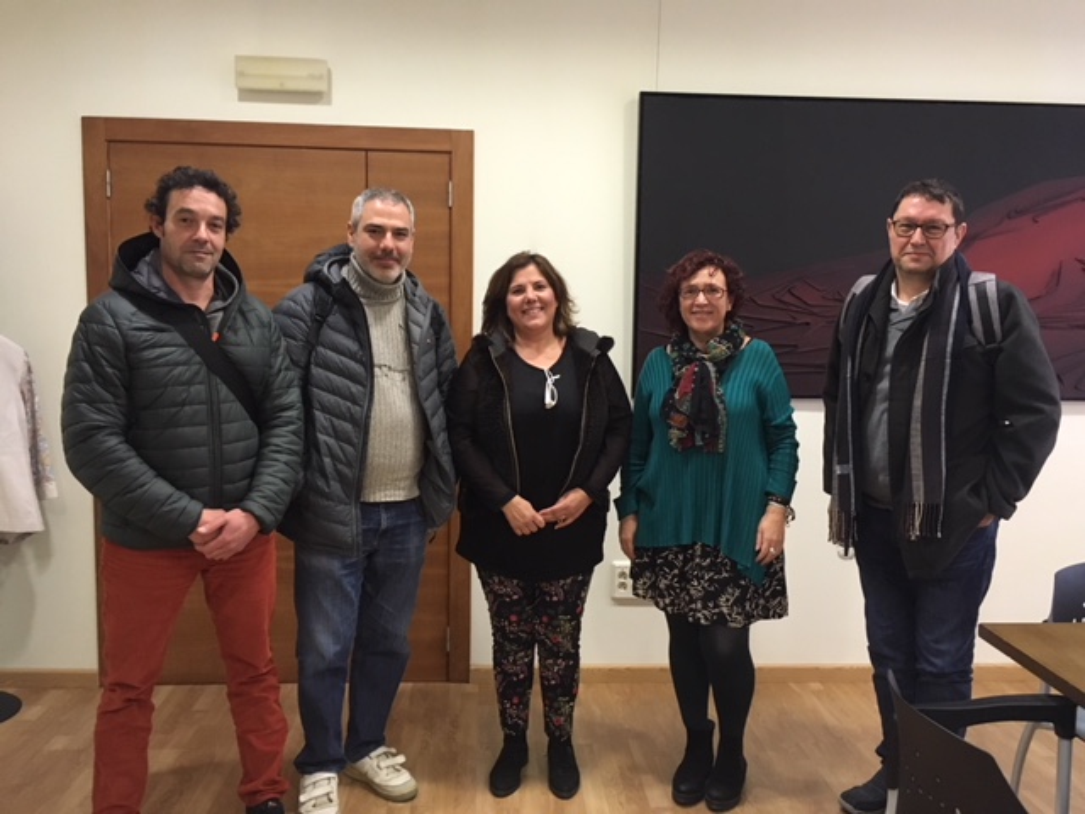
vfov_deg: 48.2
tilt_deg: -3.9
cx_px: 542
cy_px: 407
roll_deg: -1.6
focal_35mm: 29
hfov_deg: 61.7
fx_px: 909
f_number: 2.2
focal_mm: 4.15
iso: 200
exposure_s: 1/33
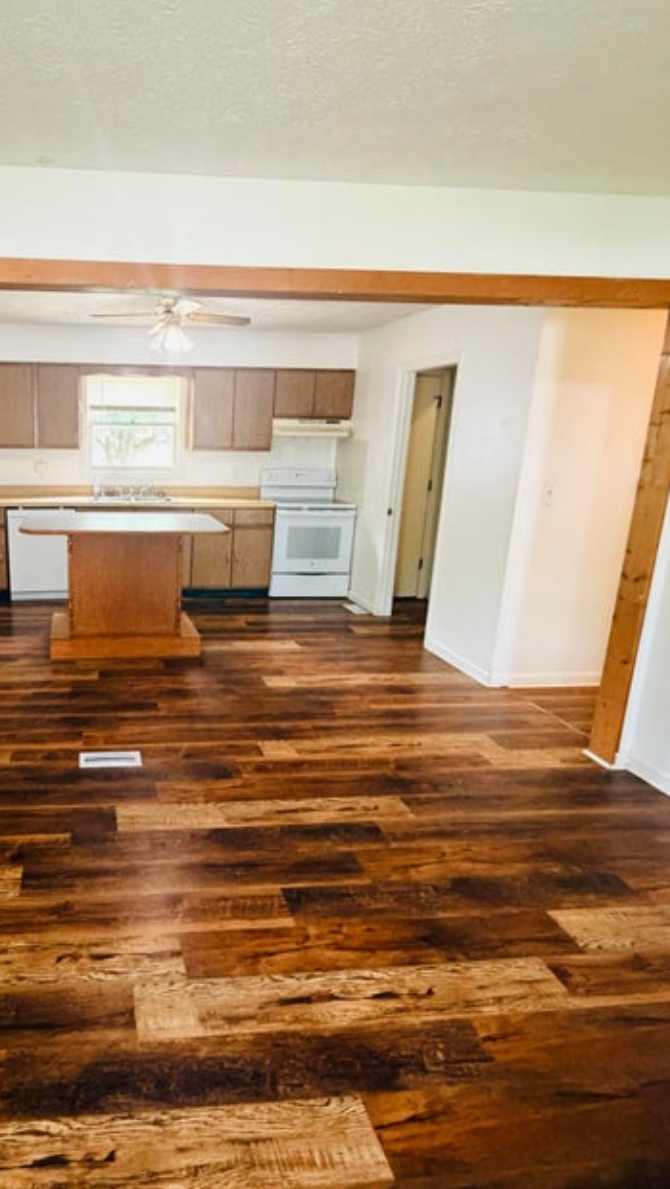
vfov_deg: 83.8
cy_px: 585
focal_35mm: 21
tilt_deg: -13.0
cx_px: 147
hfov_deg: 50.8
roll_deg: -1.1
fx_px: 663
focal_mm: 2.22
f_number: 2.2
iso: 640
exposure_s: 1/60
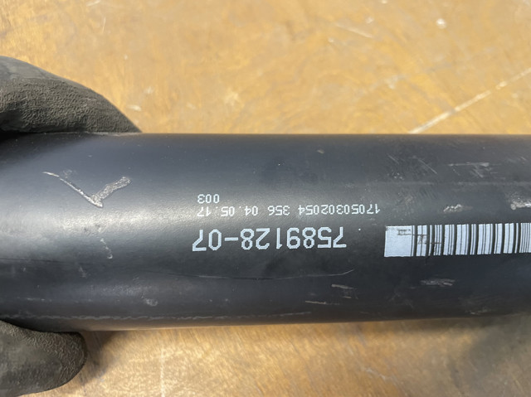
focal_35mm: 26
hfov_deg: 67.3
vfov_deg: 53.0
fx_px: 399
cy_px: 198
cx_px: 266
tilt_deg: -64.4
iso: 160
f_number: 1.6
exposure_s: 1/50
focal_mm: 4.2
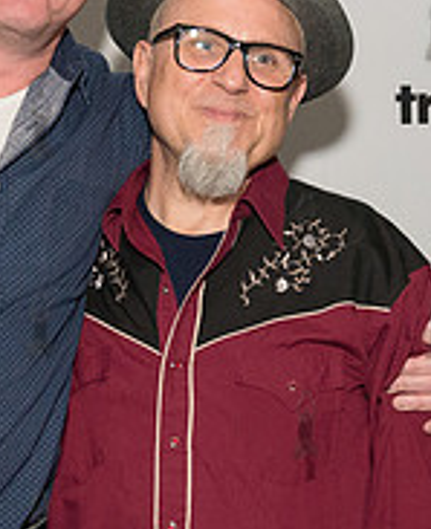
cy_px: 290
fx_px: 1877
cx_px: 21
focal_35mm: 119
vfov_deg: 16.0
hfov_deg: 13.0
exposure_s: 1/500
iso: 3200
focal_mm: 32
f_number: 4
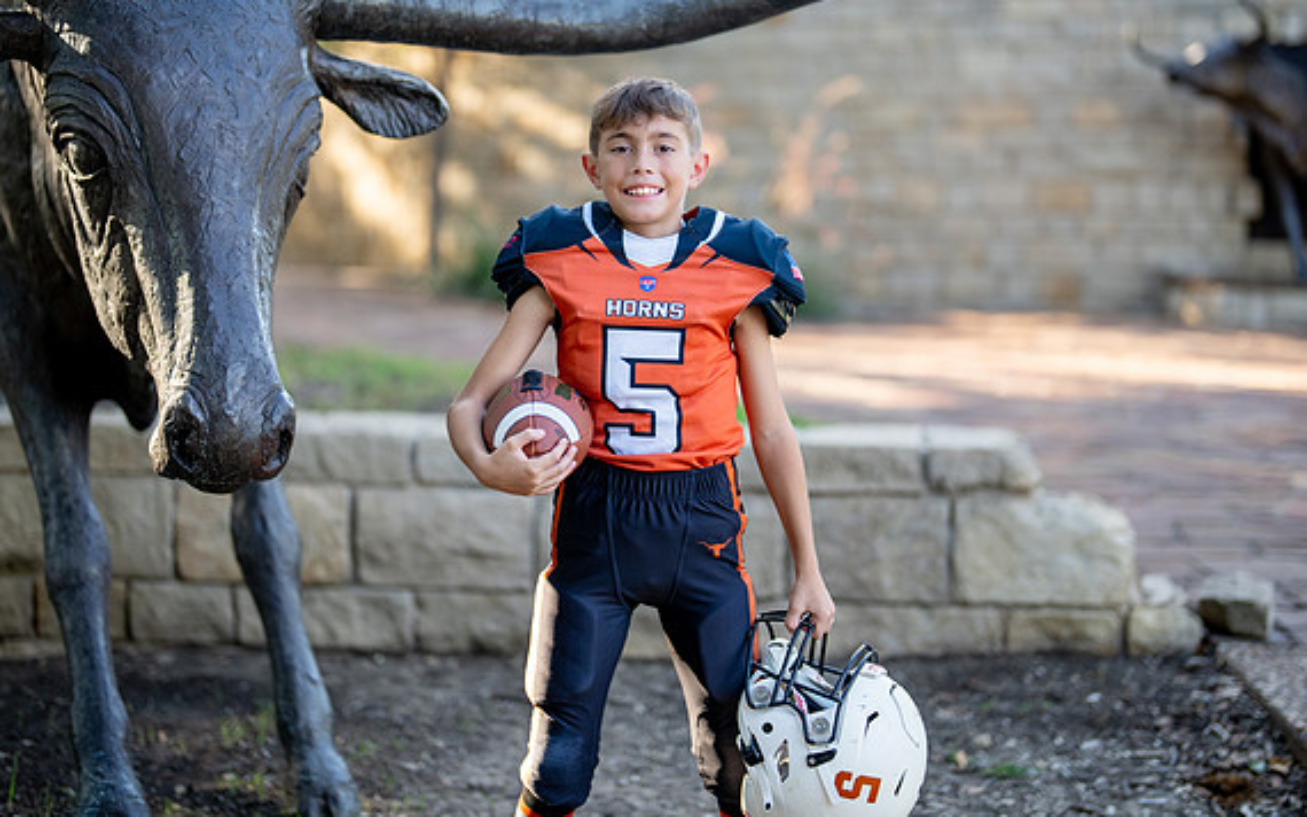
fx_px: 2172
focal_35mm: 61
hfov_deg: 33.5
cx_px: 663
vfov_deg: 21.2
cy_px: 302
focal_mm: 50
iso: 200
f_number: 1.2
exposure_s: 1/1600
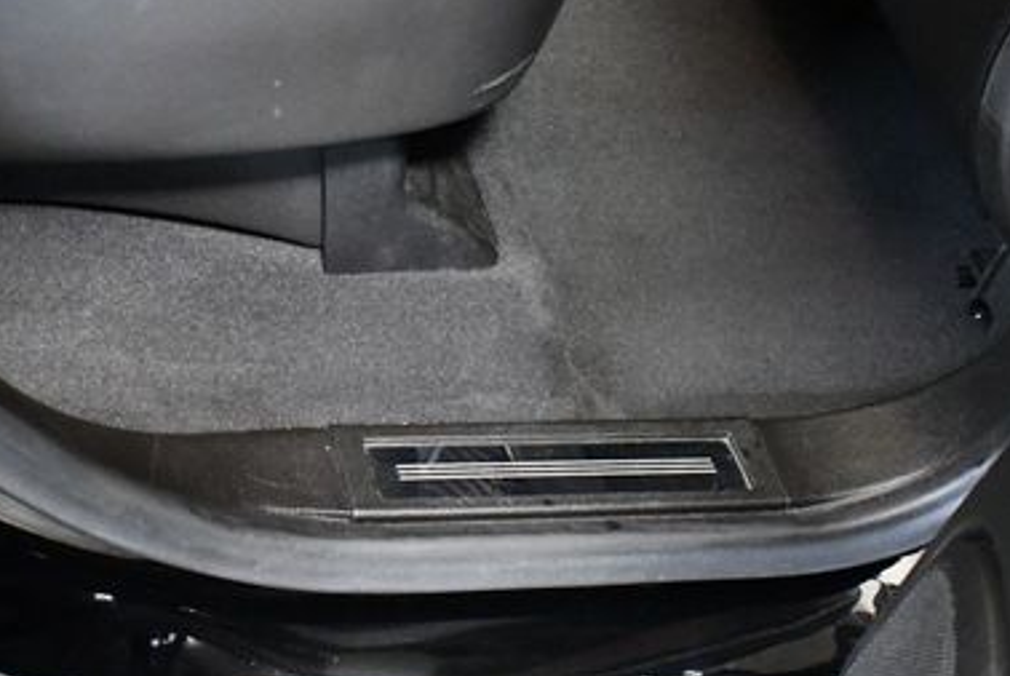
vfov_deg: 22.2
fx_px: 1713
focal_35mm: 61
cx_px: 446
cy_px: 468
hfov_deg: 32.8
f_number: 3.5
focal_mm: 18
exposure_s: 1/60
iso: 9000
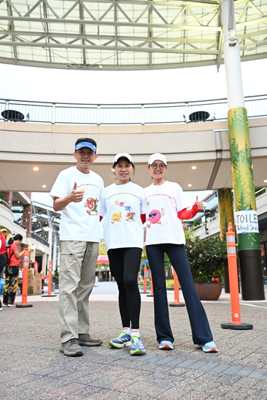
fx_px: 339
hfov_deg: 43.0
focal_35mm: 30
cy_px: 200
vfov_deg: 61.1
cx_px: 134
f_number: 4
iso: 6400
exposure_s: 1/250
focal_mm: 30.5
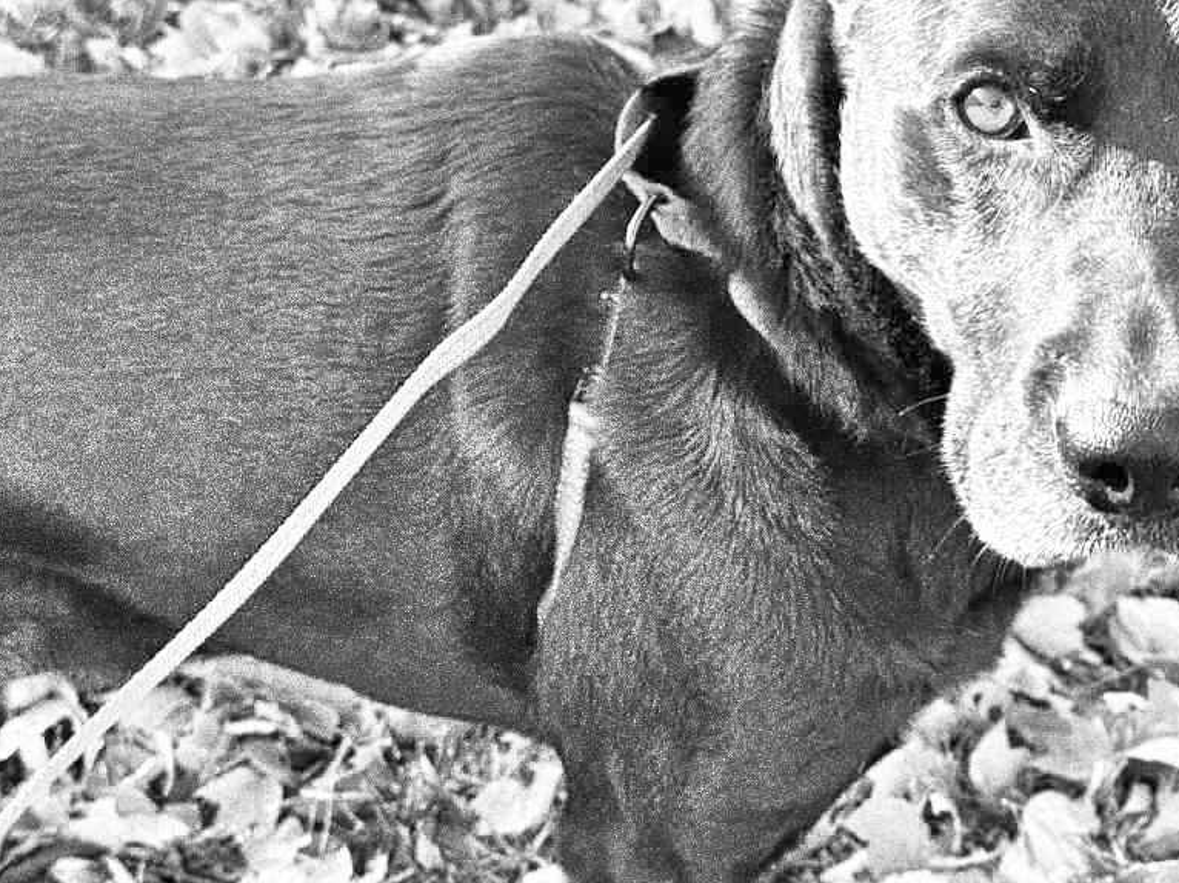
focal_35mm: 47
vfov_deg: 30.2
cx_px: 694
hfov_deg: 40.3
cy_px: 199
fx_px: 1600
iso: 64
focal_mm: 6.86
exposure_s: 1/129
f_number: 1.78
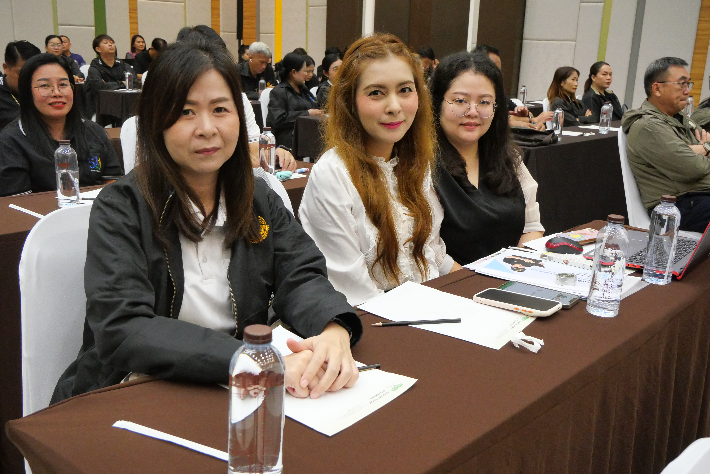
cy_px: 237
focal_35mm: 35
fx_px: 691
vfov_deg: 37.9
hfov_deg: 54.4
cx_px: 355
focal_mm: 17
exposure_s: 1/320
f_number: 5
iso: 3200
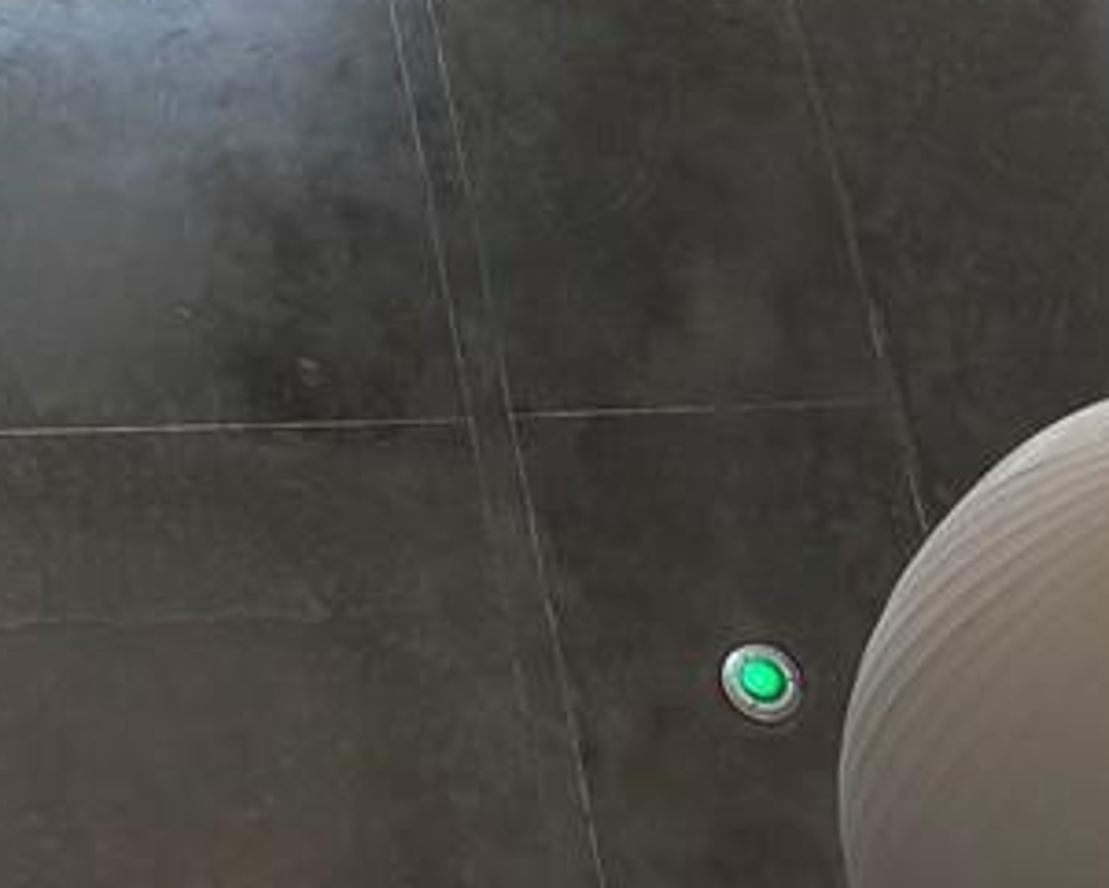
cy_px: -851
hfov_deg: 13.6
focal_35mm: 135
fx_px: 4432
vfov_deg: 10.6
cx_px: -435
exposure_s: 1/241
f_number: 1.6
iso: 80
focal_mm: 5.96
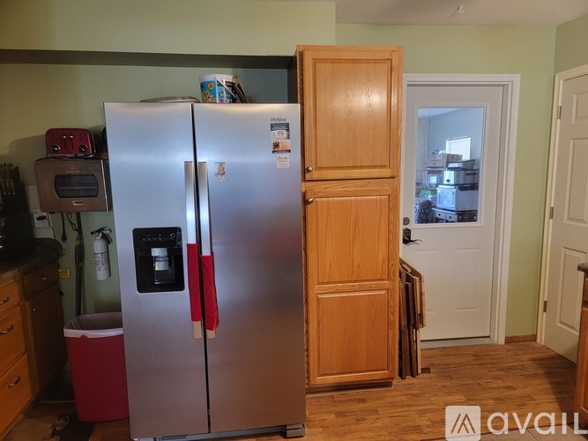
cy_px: 220
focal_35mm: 24
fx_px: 408
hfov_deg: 71.6
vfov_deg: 56.8
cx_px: 294
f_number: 1.8
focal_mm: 6.7
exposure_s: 1/40
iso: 200
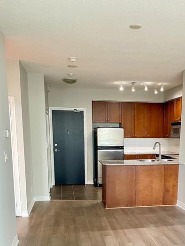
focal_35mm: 38
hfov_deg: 37.4
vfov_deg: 47.5
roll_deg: +0.2
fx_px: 271
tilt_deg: -9.0
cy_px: 179
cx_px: 121
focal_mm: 4.2
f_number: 1.6
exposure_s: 1/60
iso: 500
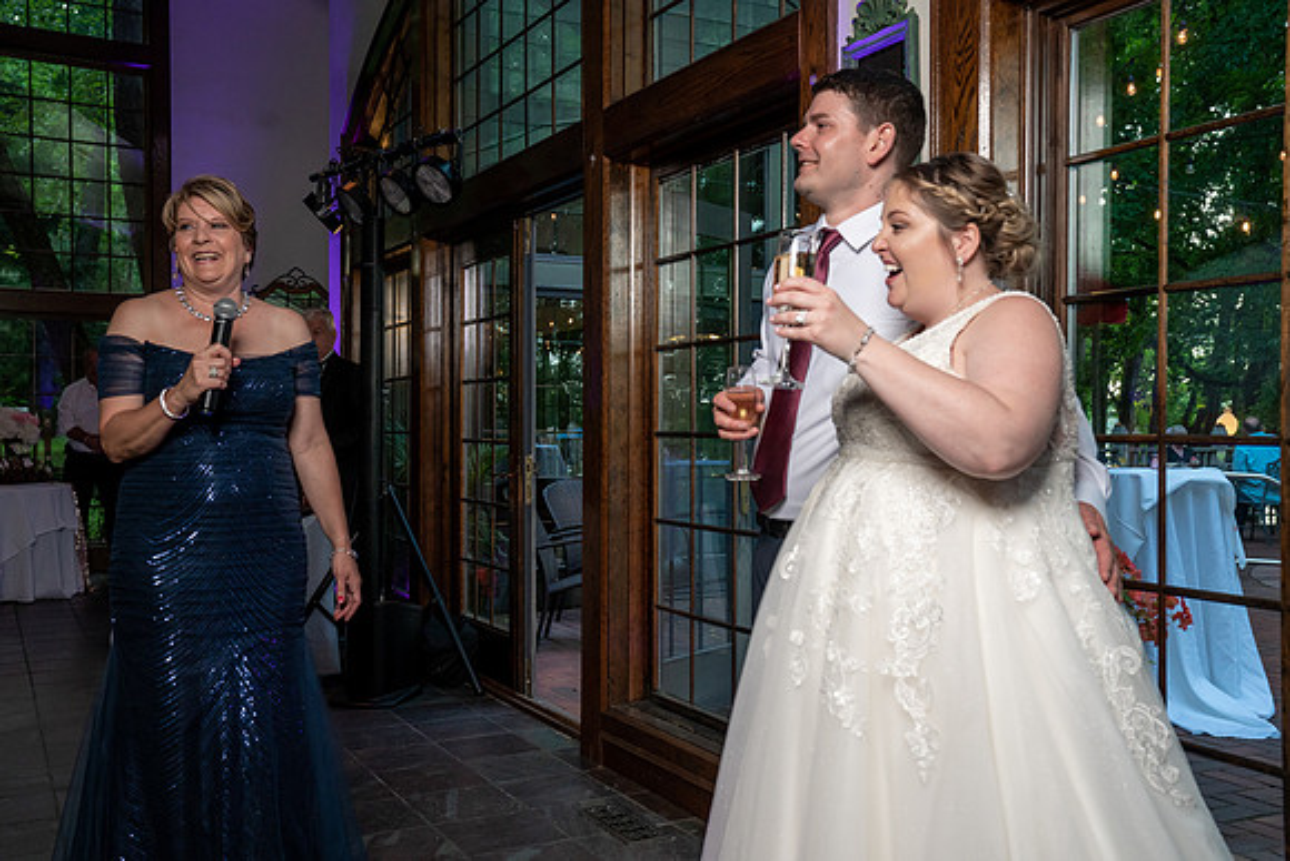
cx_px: 645
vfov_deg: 37.9
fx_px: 1254
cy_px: 430
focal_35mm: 35
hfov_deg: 54.4
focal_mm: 35
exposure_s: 1/200
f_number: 5.6
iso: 2000
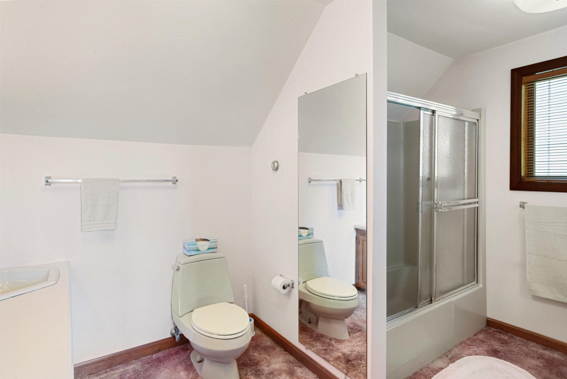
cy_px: 190
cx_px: 284
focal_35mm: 18
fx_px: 284
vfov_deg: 67.5
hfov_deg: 89.9
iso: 200
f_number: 20
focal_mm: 12
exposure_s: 3.6
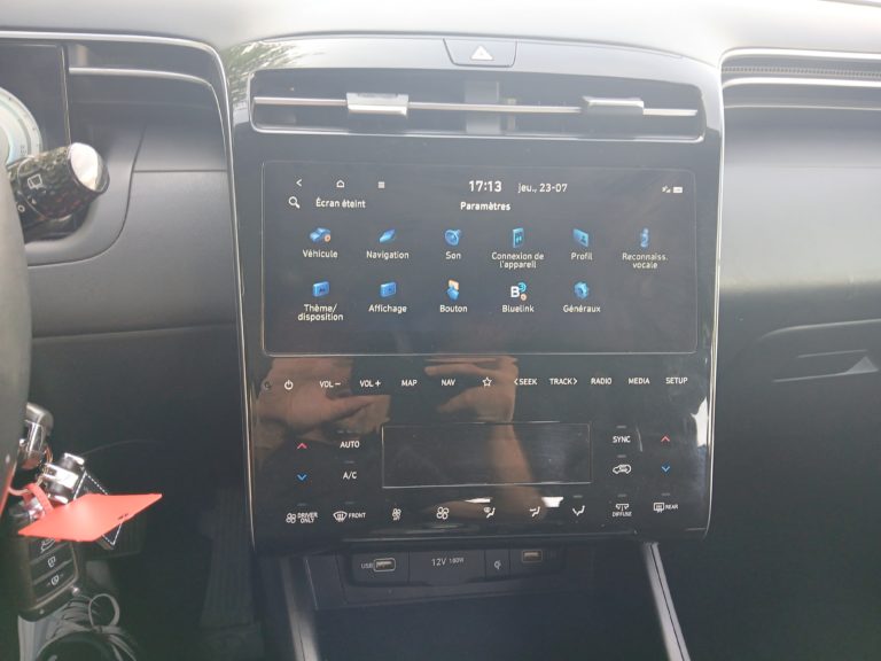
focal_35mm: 26
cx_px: 440
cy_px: 330
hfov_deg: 67.3
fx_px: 662
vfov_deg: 53.1
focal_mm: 3.98
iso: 160
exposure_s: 1/50
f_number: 1.8
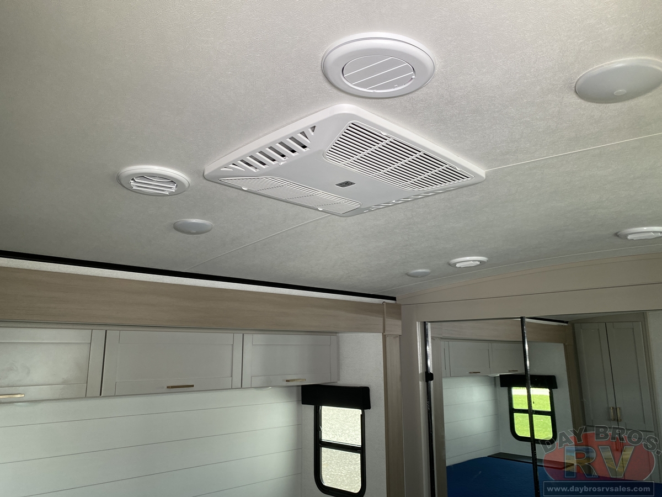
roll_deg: +1.7
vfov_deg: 53.1
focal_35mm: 26
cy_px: 248
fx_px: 497
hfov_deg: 67.3
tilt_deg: +11.1
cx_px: 331
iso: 64
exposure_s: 1/121
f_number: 1.8
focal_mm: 4.25
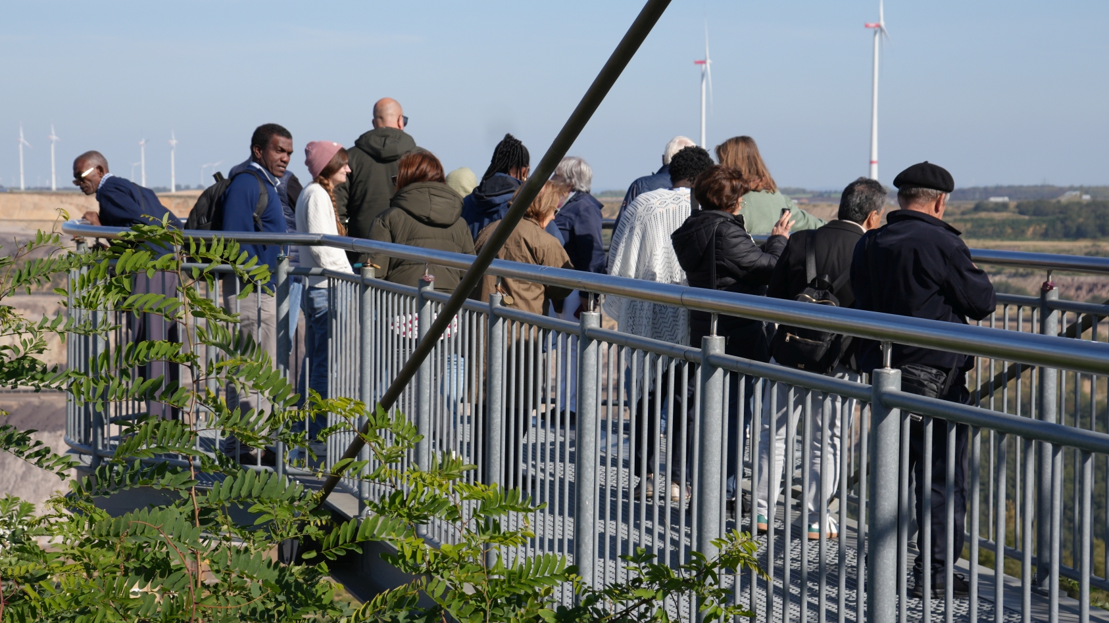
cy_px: 365
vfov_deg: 13.7
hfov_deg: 24.2
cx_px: 526
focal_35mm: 88
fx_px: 2587
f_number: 5.6
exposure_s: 1/640
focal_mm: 47.2
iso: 100
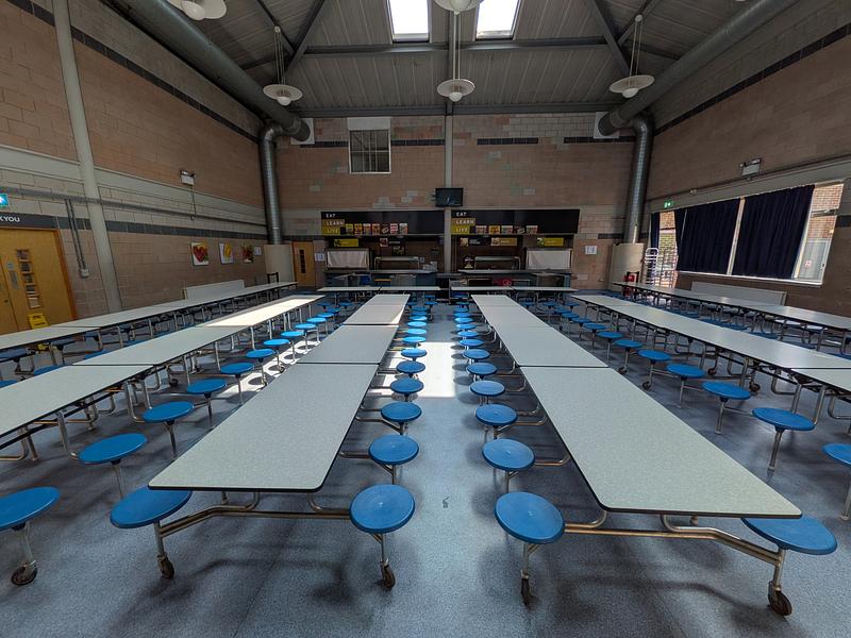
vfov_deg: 85.7
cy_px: 319
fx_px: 344
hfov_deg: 102.1
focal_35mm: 14
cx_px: 426
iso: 55
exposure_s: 1/340
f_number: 2.2
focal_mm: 1.85
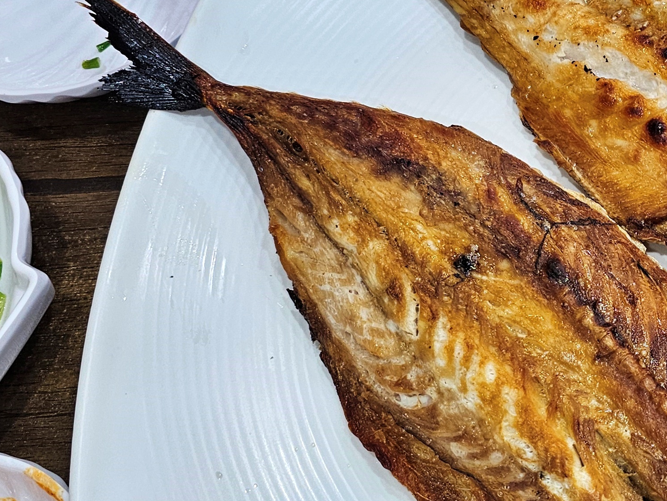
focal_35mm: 60
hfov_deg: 29.9
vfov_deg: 24.4
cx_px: 671
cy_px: 289
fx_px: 1156
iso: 160
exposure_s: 1/120
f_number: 1.7
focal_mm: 6.3
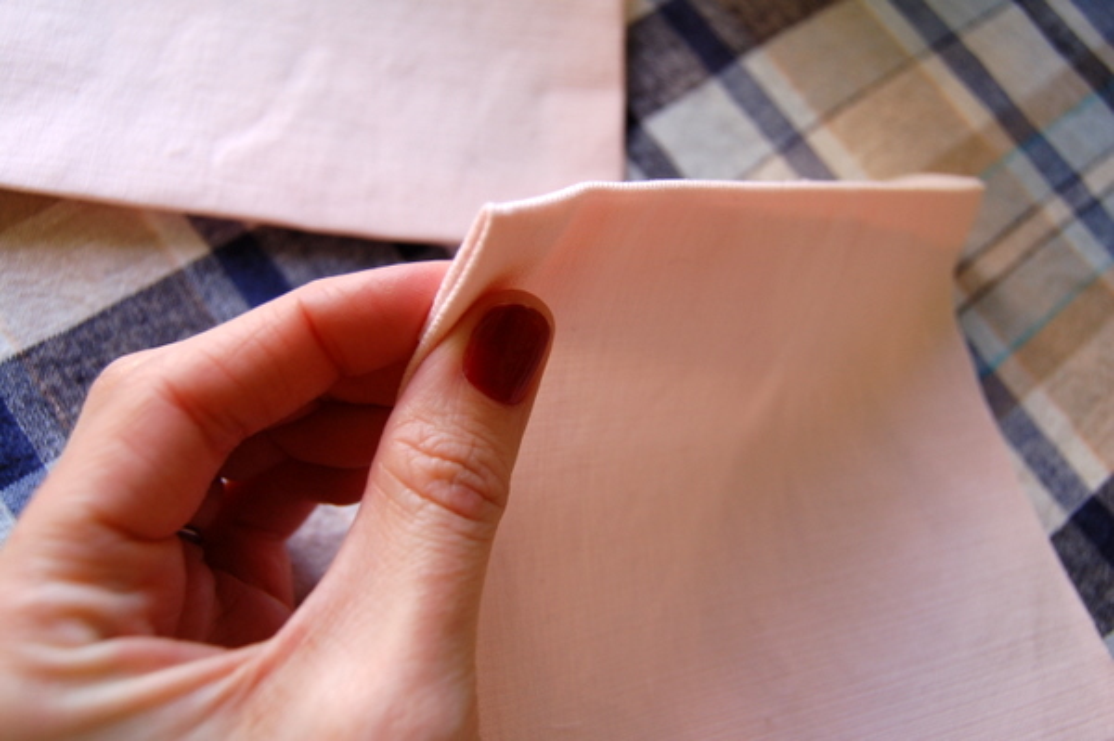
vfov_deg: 36.8
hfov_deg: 53.2
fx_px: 1113
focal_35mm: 36
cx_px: 557
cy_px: 370
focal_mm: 24
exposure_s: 1/60
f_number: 4
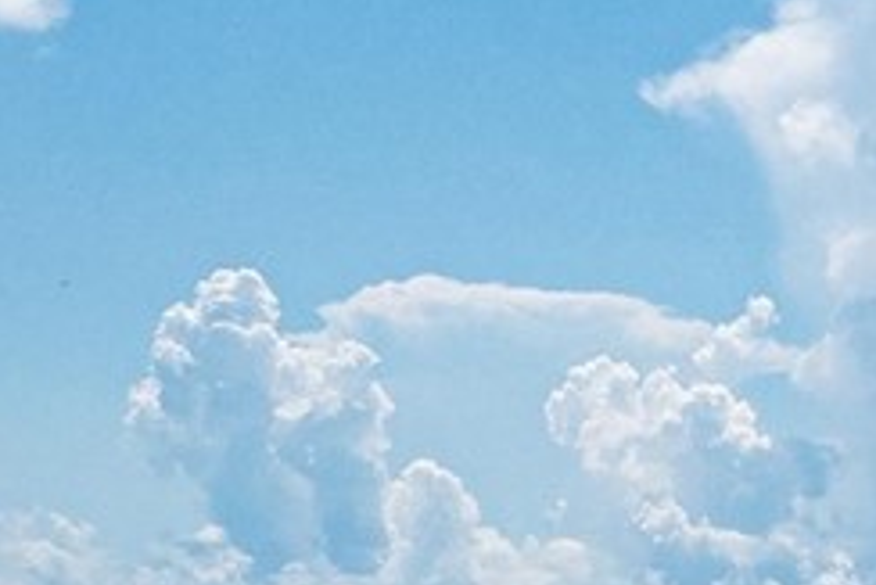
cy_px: 668
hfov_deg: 15.9
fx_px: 2702
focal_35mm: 111
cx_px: 1544
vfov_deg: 12.1
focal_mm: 8
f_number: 7.1
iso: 400
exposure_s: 1/1250
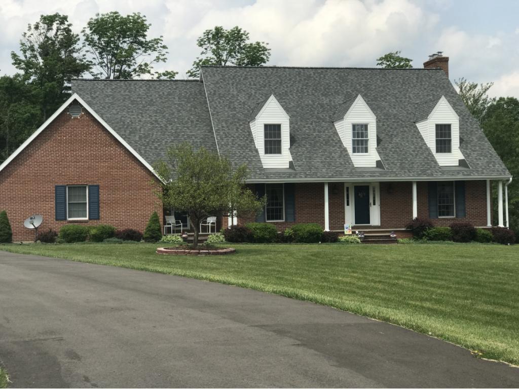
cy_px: 194
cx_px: 260
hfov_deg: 33.8
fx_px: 855
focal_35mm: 57
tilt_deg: -0.3
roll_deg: +0.5
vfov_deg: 25.7
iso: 20
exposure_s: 1/1100
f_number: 2.8
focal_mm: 6.6
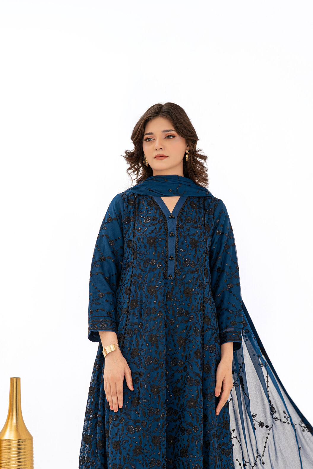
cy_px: 322
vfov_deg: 24.9
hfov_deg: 16.9
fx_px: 1056
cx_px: 168
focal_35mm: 81
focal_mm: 50
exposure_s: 1/200
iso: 200
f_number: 5
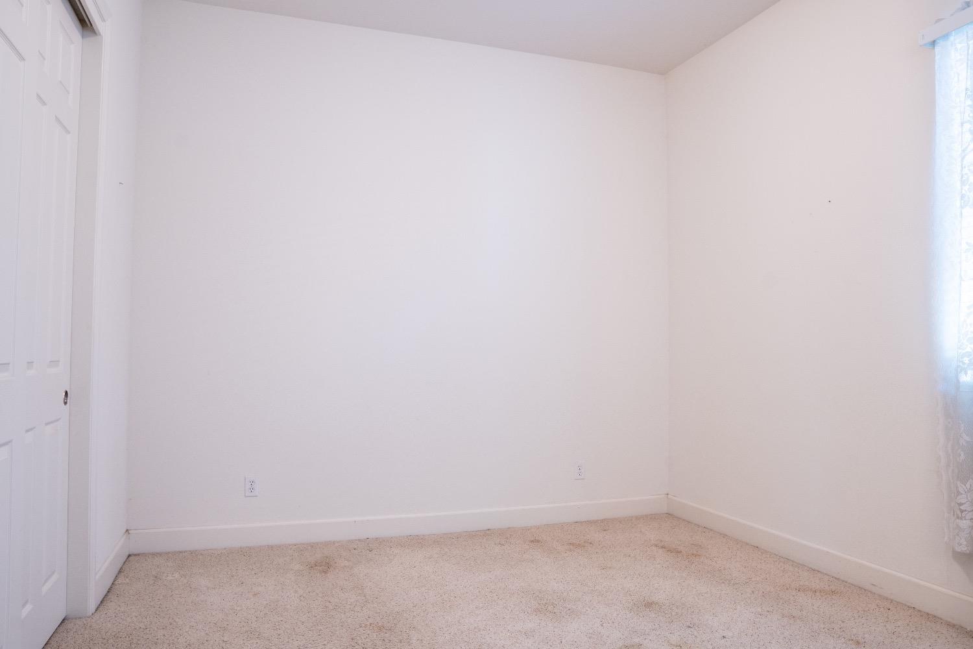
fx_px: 649
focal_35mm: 24
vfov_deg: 53.1
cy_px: 324
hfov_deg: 73.7
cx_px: 486
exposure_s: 1/4
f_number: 9
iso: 200
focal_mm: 16
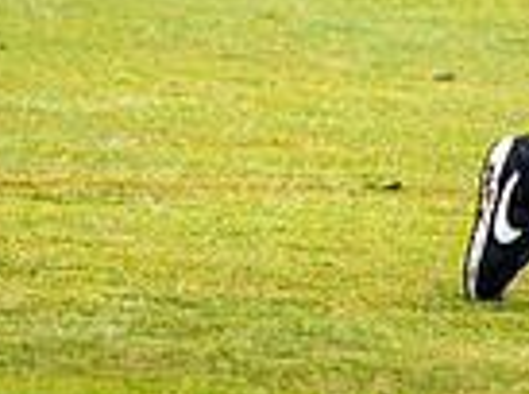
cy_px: -346
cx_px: 378
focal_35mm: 1225
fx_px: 18671
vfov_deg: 1.2
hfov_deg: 1.6
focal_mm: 300
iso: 320
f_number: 4.5
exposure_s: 1/800
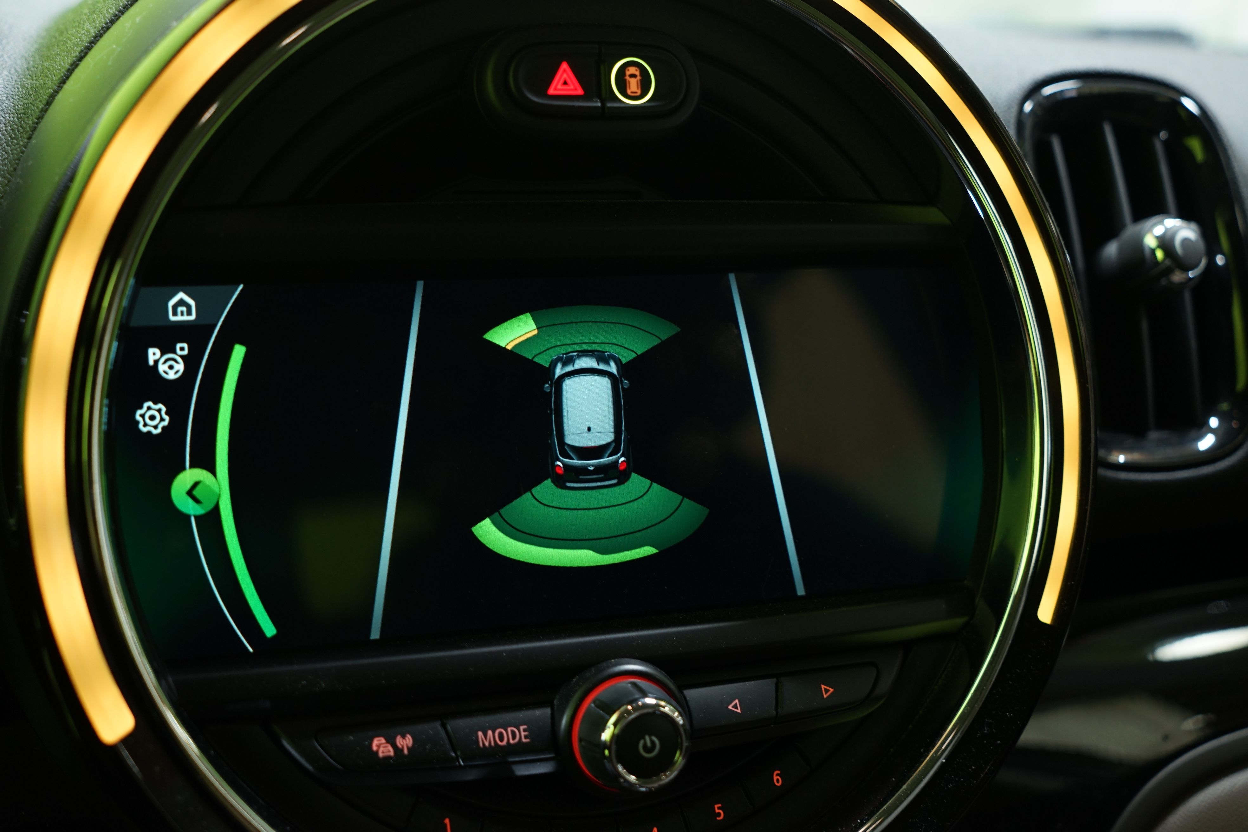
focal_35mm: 41
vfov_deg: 32.6
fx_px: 1421
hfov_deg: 47.4
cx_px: 624
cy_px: 416
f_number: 4.5
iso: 800
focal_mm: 41
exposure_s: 1/20
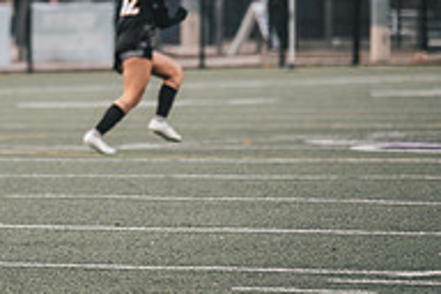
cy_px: 84
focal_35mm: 638
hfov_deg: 3.2
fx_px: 7815
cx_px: -147
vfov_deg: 2.2
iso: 400
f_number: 2.8
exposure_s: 1/1000
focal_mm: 150
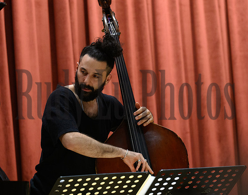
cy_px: 98
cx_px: 146
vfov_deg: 6.9
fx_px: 1624
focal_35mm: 223
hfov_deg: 8.7
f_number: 4.5
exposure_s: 1/250
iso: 6400
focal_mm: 200
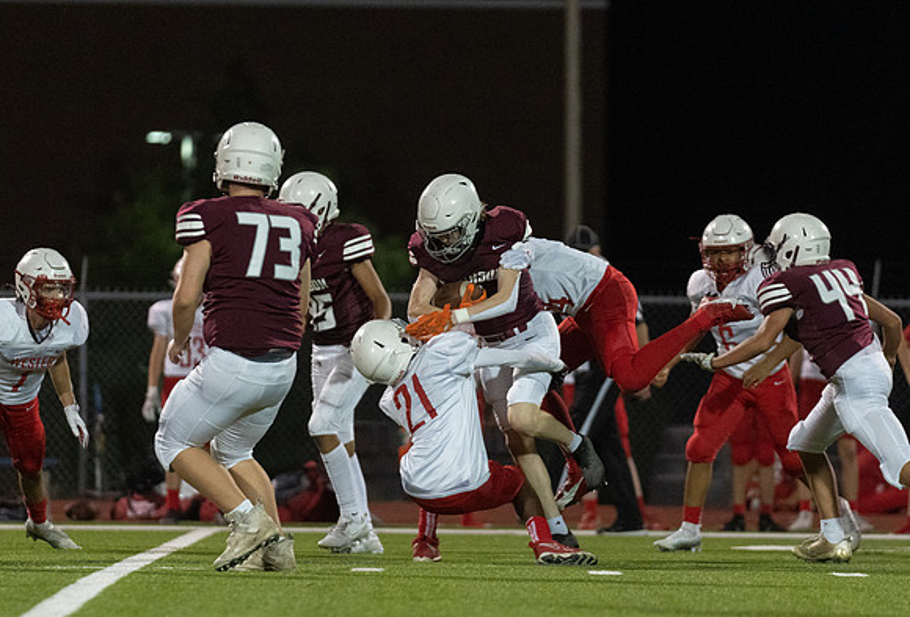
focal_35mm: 350
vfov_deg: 4.0
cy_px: 391
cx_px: 434
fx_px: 8903
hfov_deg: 5.9
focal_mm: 200
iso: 5000
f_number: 2.8
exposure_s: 1/1000
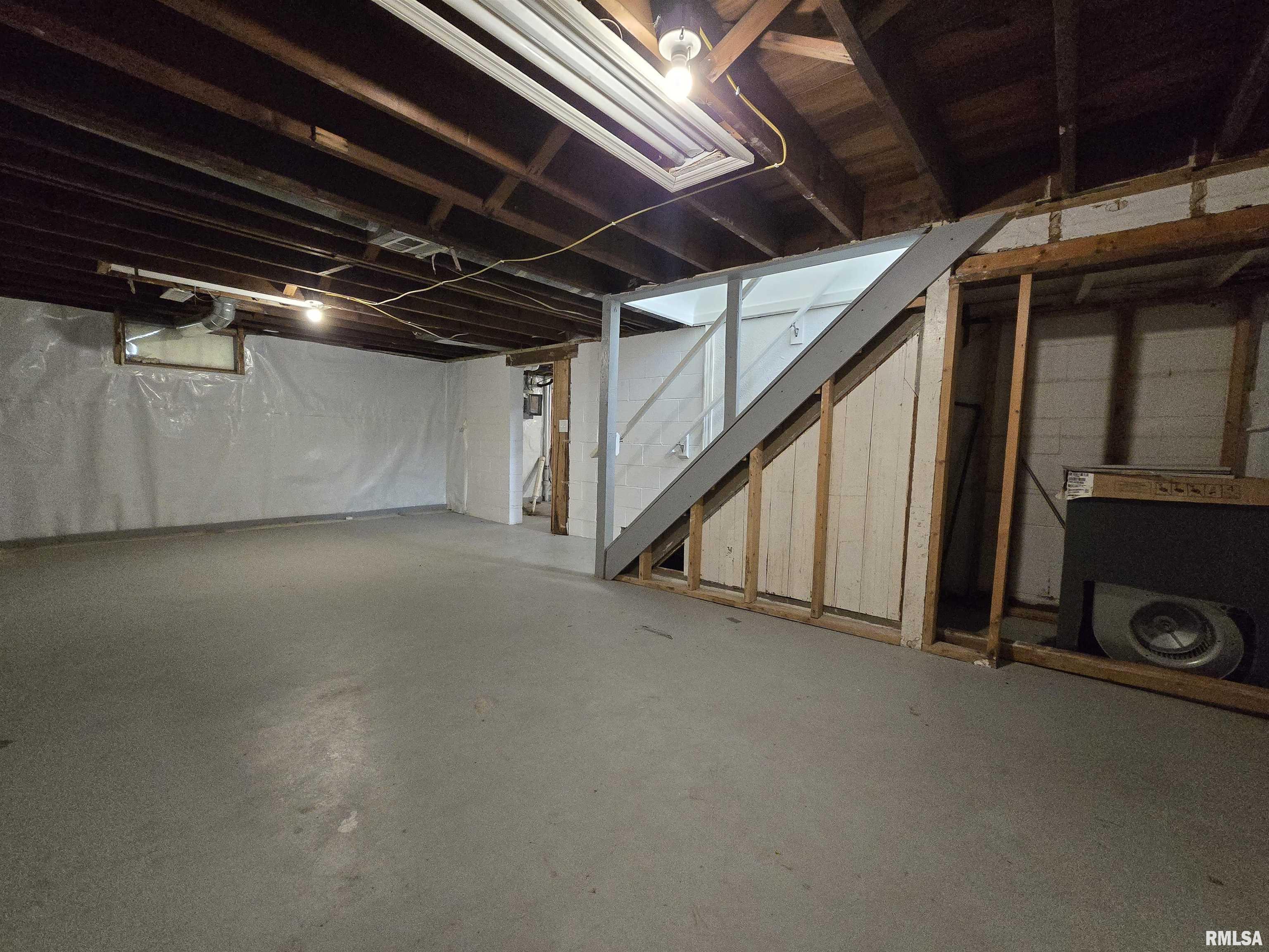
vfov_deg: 89.9
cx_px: 634
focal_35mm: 13
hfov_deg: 106.2
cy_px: 476
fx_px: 477
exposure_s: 1/60
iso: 1000
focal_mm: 2.2
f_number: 2.2
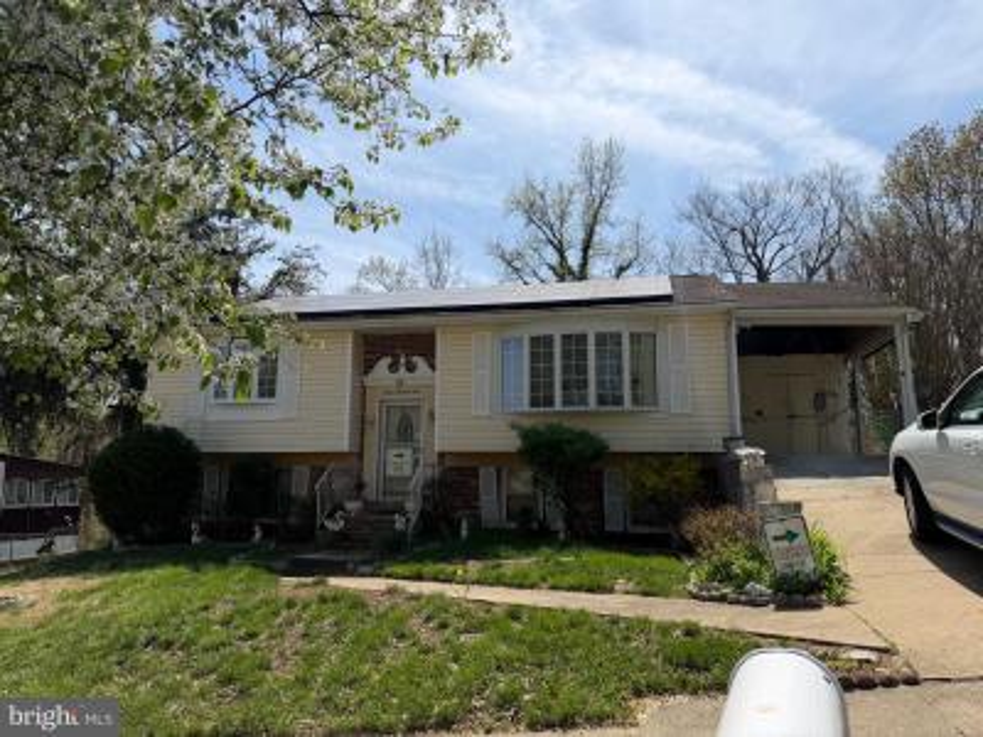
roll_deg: -0.6
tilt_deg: +8.8
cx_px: 492
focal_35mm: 24
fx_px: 682
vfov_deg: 56.8
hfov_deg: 71.6
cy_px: 368
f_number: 1.78
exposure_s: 1/6711
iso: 80
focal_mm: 6.76
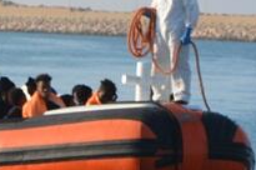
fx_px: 2499
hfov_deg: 5.8
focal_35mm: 352
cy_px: -48
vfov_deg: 3.9
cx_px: -127
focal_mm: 40
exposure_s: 1/250
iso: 100
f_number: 8
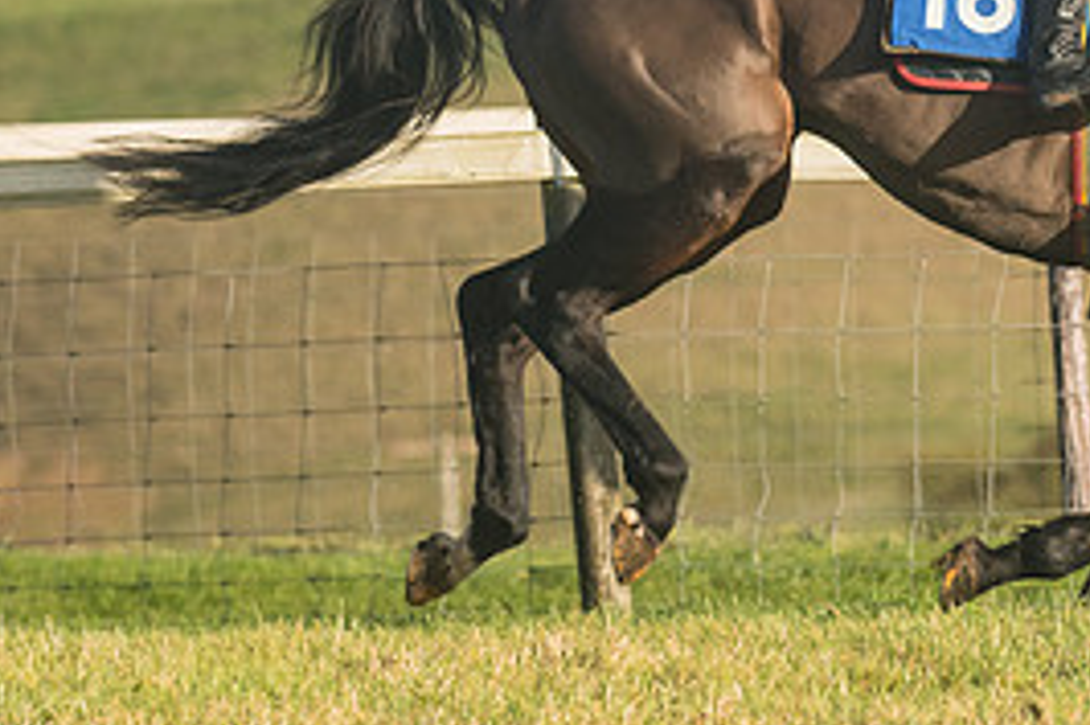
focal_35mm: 557
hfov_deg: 3.7
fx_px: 16854
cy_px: 61
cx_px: 1078
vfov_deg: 2.5
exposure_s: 1/4000
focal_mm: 170
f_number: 5
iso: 400
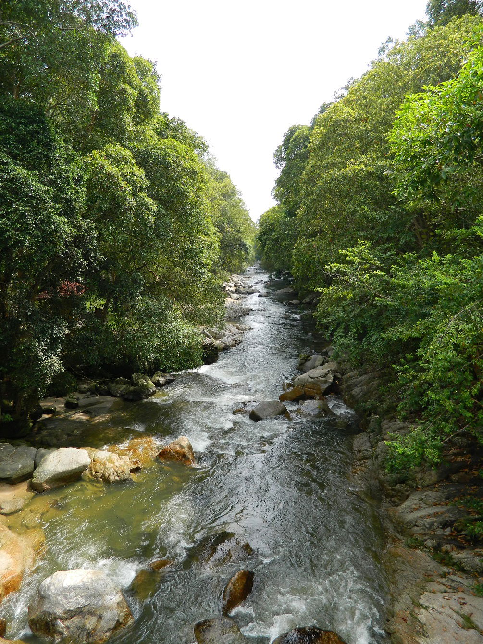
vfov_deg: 69.4
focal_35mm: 25
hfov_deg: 54.9
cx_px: 242
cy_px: 322
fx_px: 465
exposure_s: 1/320
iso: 80
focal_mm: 4.5
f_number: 3.1
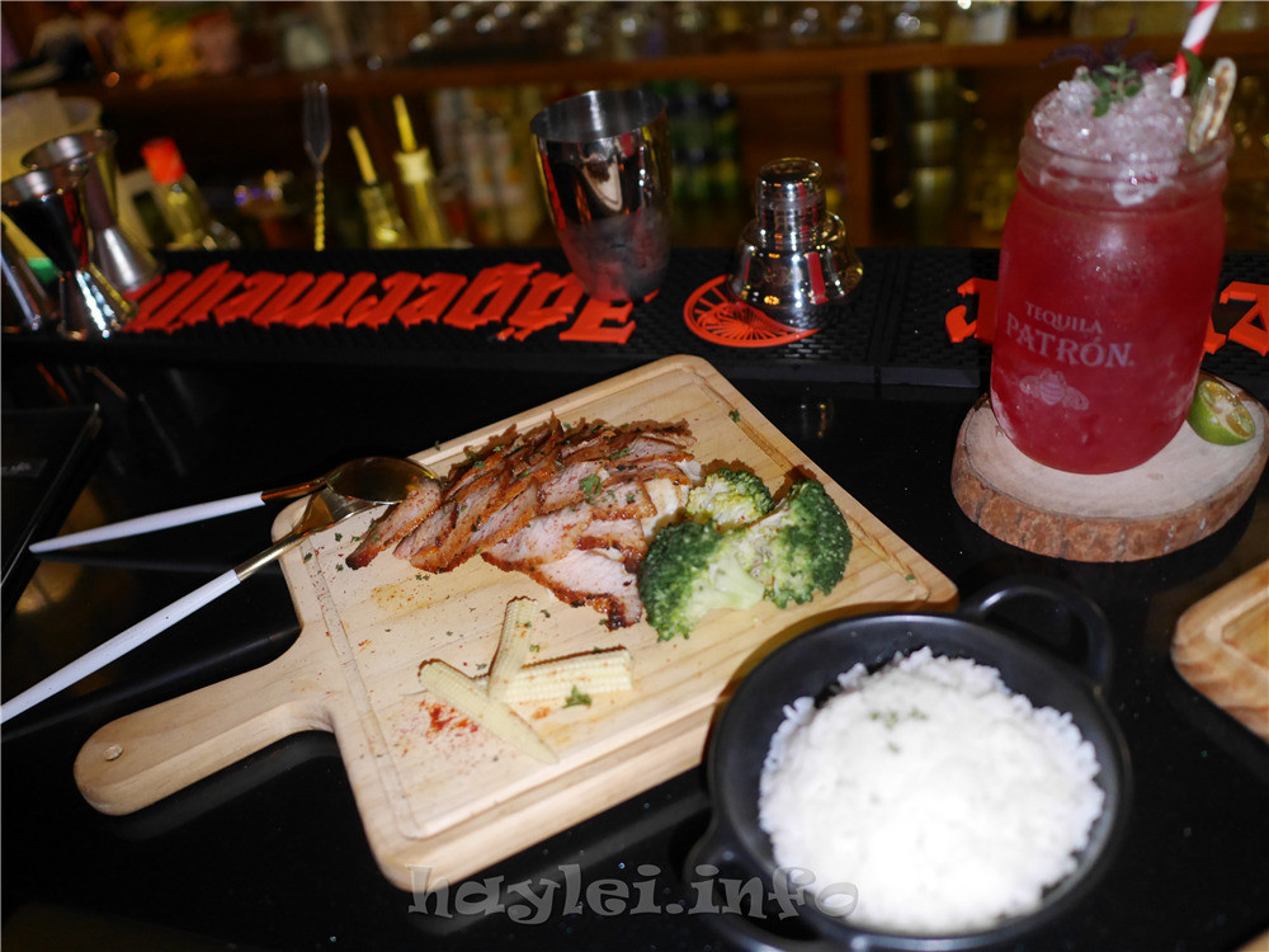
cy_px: 476
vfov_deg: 46.8
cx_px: 634
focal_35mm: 30
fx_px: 1100
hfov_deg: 60.0
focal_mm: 15
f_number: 1.7
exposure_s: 1/60
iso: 1600
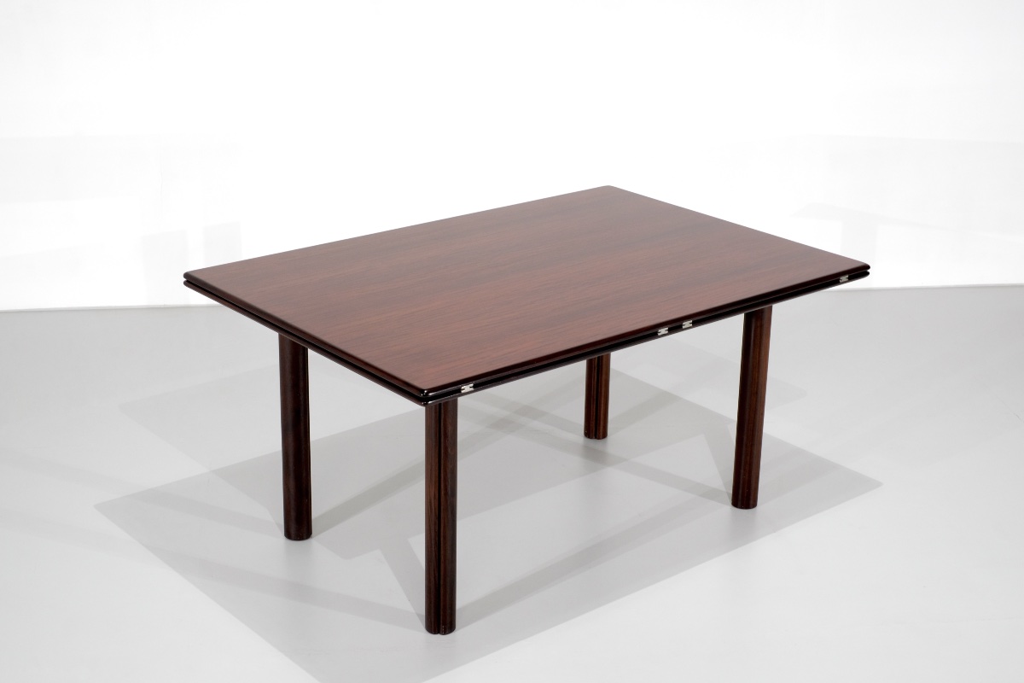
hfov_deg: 37.5
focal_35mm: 53
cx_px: 512
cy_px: 342
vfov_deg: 25.5
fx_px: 1507
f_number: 8
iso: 800
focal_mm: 35
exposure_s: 1/38
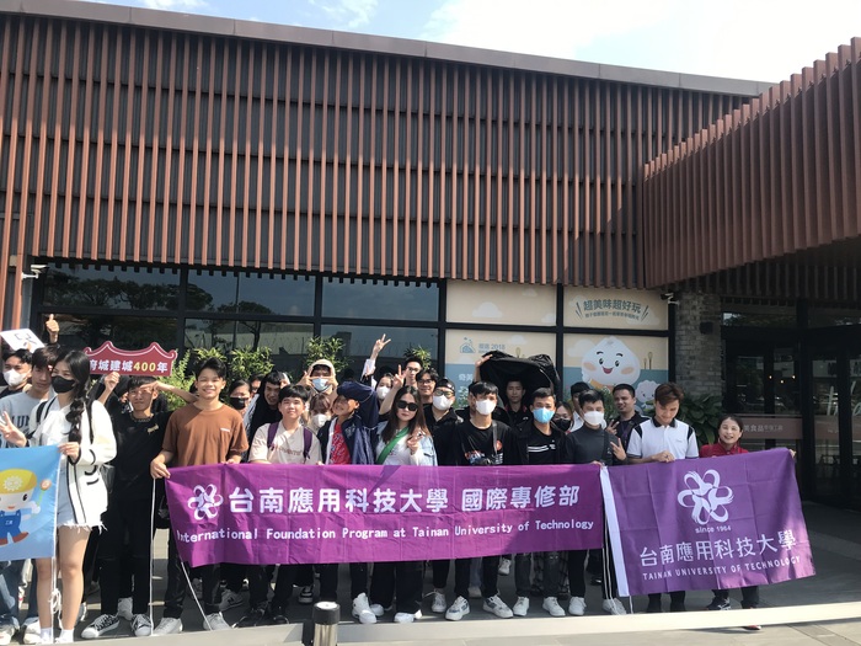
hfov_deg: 63.4
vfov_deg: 49.7
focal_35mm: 28
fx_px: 696
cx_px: 430
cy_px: 323
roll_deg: -2.4
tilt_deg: +4.8
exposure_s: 1/1064
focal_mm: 3.99
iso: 20
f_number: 1.8
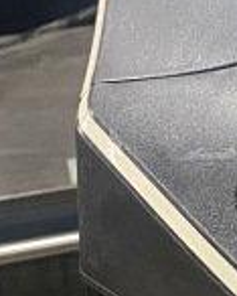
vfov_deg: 13.6
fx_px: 1235
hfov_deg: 9.8
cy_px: 121
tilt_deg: -21.1
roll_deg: -0.8
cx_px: 549
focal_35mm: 141
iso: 500
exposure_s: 1/60
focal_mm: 4.25
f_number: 1.8
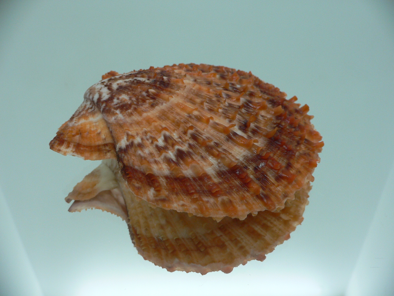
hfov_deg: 52.6
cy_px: 148
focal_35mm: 35
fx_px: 398
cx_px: 197
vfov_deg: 40.7
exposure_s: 1/60
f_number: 2.8
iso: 100
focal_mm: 4.6
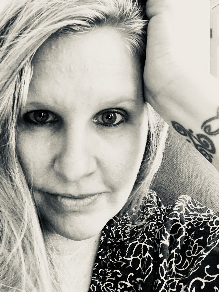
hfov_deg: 37.7
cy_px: 134
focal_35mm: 38
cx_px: 92
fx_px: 320
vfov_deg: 48.9
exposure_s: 1/60
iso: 250
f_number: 2.2
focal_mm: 2.87
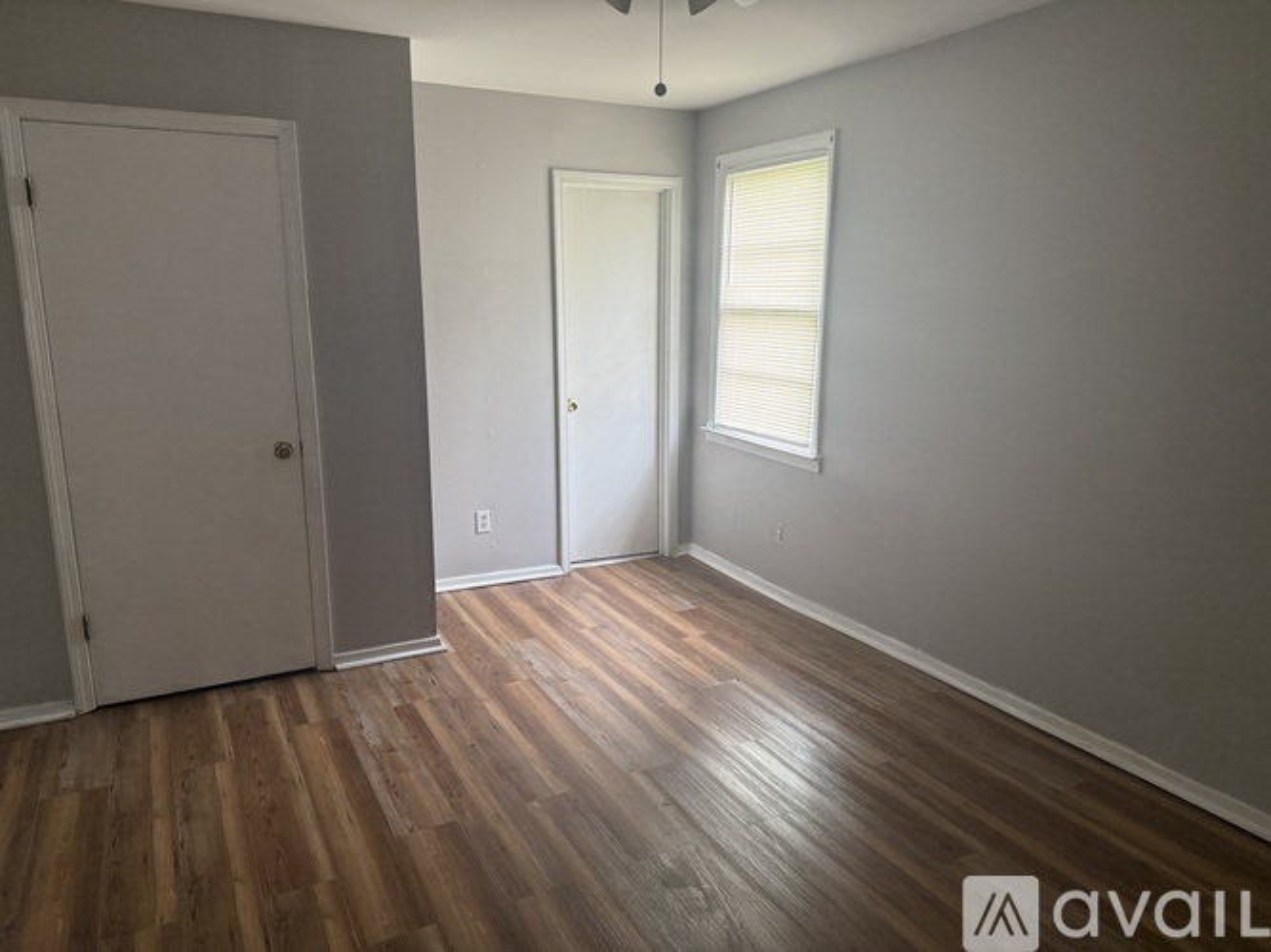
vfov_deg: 56.8
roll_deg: -0.3
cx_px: 636
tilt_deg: -11.1
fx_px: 881
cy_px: 476
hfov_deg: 71.6
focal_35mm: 24
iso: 200
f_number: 1.78
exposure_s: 1/60
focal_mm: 6.76
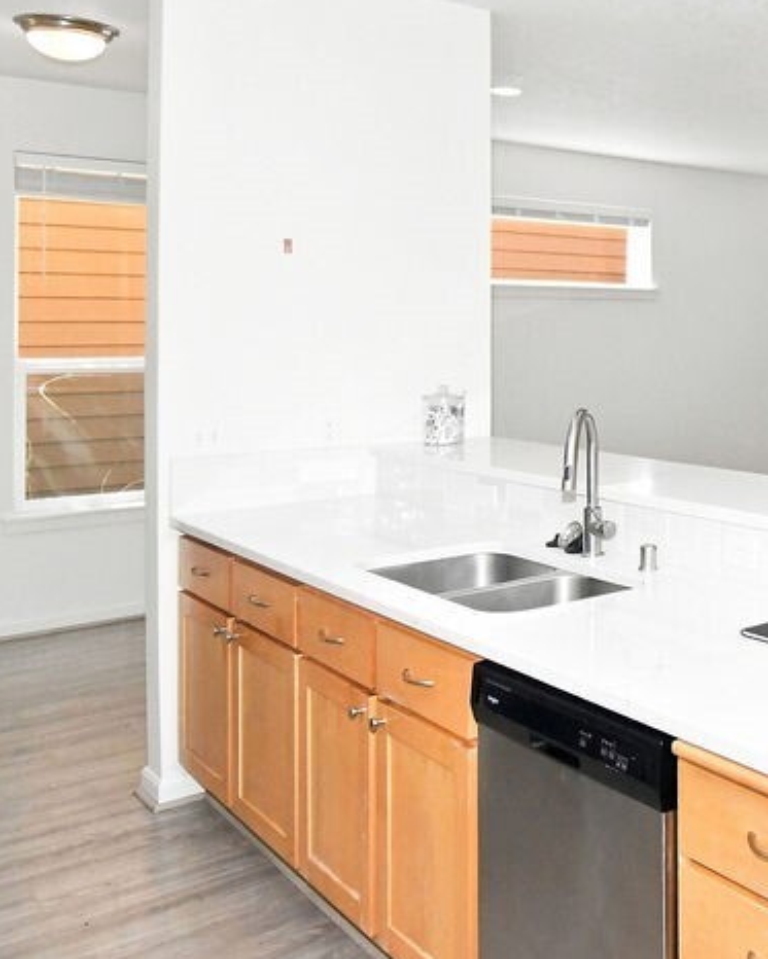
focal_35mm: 33
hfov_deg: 35.8
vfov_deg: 53.5
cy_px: 348
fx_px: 937
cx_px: 902
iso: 6400
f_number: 10
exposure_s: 1/400
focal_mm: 11
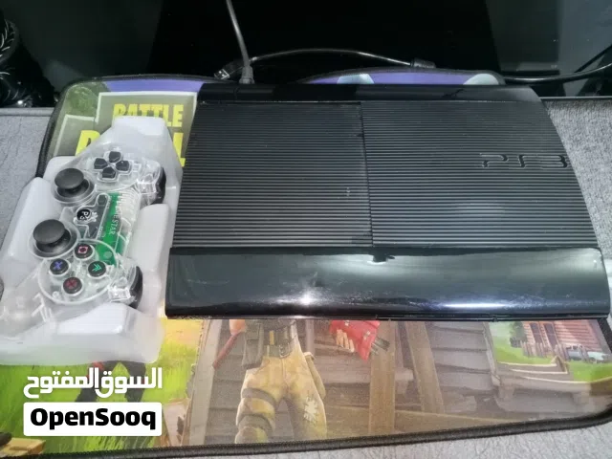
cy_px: 230
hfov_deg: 73.9
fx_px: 407
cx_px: 306
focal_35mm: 23
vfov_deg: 58.9
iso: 2450
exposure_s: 1/33.3
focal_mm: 4.09
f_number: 1.6
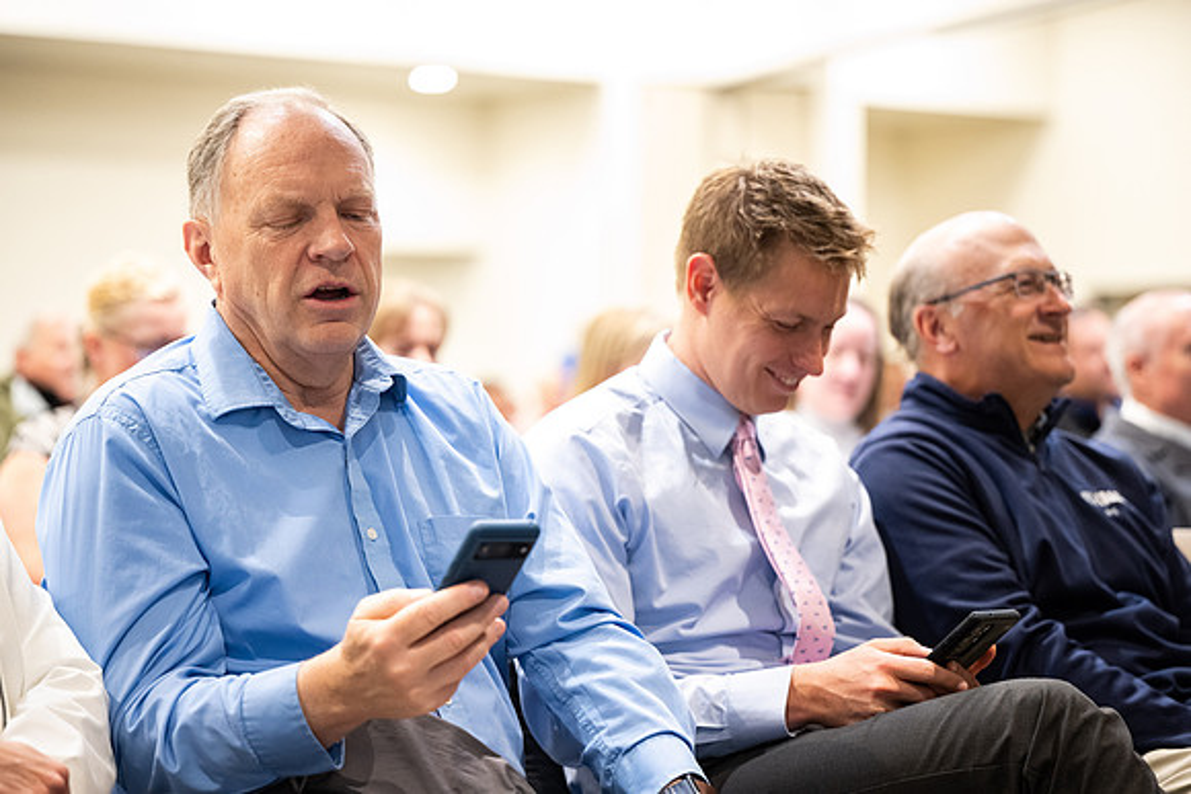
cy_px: 397
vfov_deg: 14.9
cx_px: 596
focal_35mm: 92
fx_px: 3044
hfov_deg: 22.1
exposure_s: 1/125
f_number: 2.8
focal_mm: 92
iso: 4000
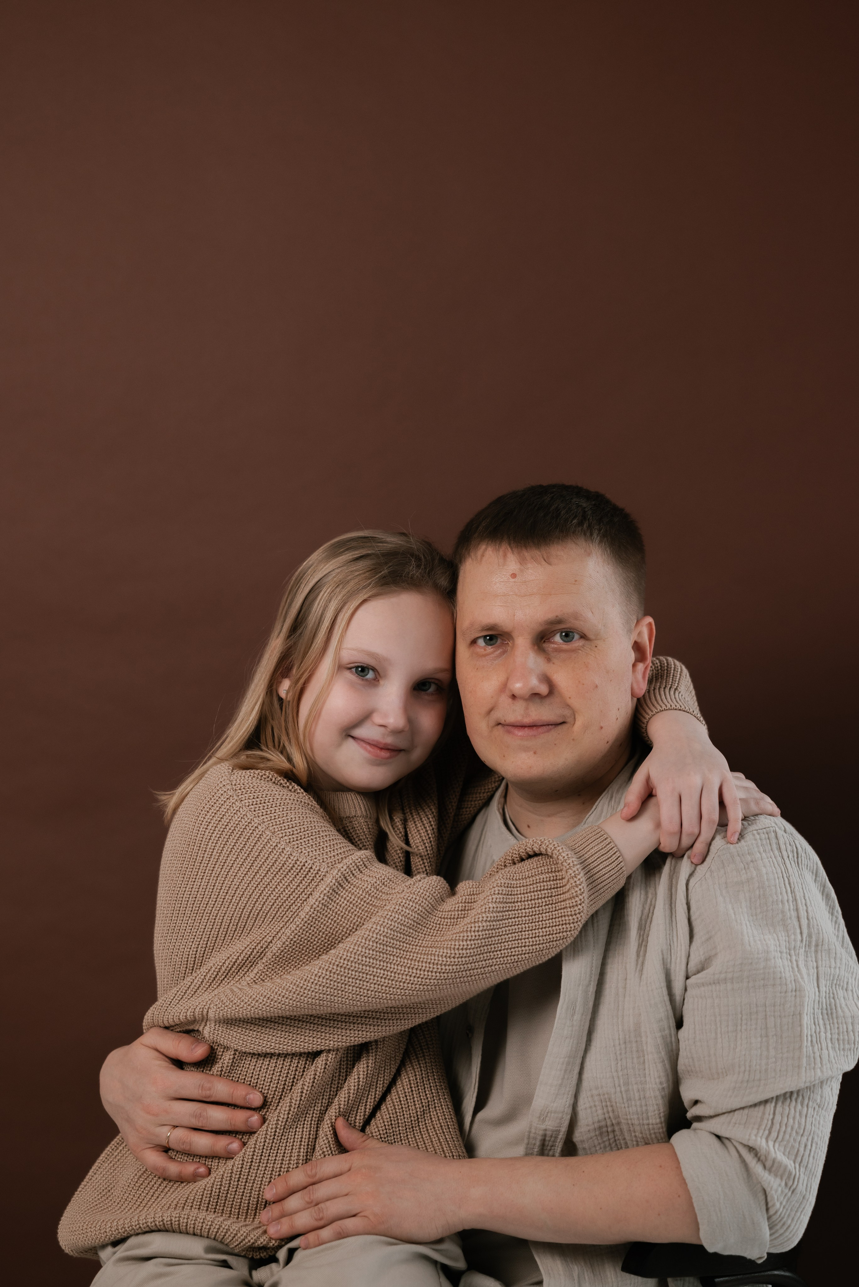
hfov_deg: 16.1
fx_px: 3039
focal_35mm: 85
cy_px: 644
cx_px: 430
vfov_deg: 23.9
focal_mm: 85
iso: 400
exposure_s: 1/320
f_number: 2.5
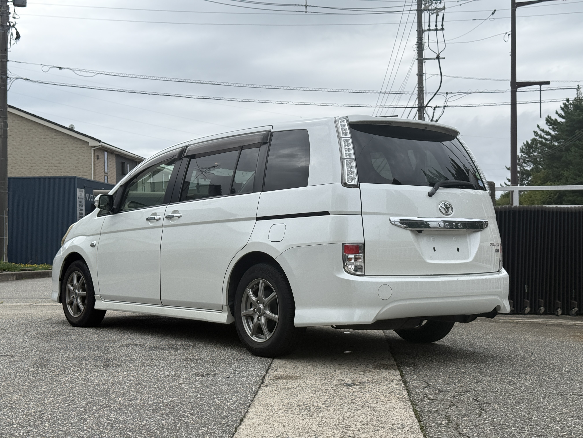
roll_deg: +0.8
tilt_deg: +1.5
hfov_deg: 39.7
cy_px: 219
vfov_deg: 30.3
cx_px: 292
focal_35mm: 48
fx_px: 808
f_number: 1.78
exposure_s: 1/2865
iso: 80
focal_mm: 6.76
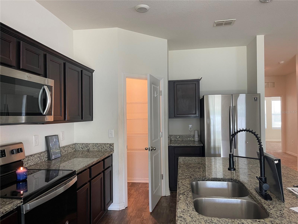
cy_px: 112
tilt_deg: +0.5
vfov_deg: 54.9
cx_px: 149
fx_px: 215
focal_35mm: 25
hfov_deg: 69.4
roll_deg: +0.3
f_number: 1.6
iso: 125
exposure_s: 1/60
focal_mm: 5.1
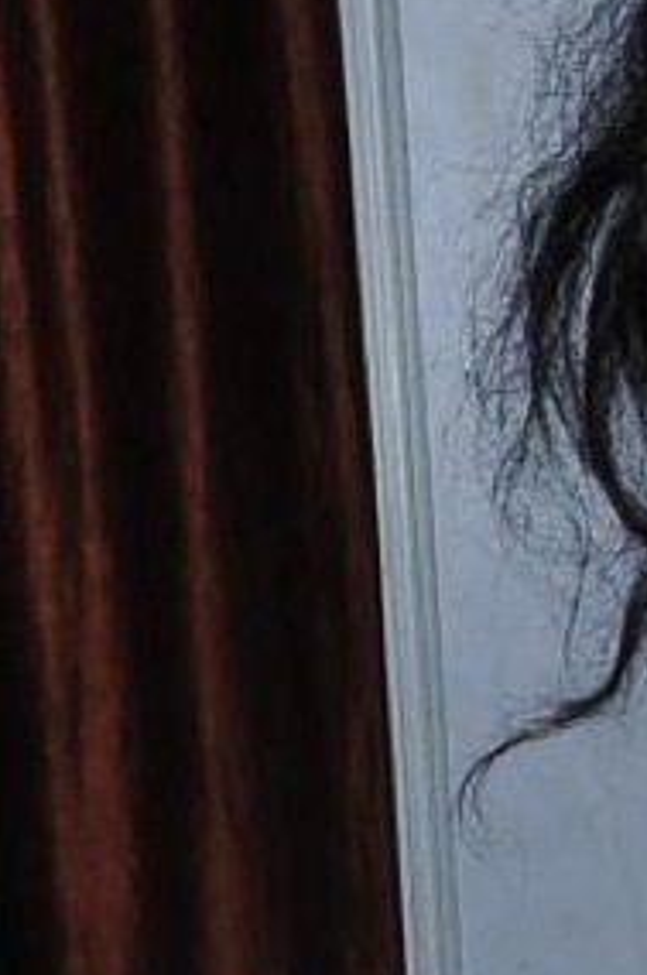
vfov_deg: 6.1
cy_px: 1642
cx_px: 1777
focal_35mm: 333
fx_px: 9014
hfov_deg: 4.0
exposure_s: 1/125
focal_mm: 35
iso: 400
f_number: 10
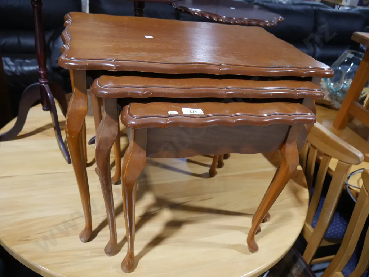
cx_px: 184
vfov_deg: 49.7
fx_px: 298
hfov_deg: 63.4
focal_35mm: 28
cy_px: 138
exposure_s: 1/60
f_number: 3.5
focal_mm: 14
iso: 500
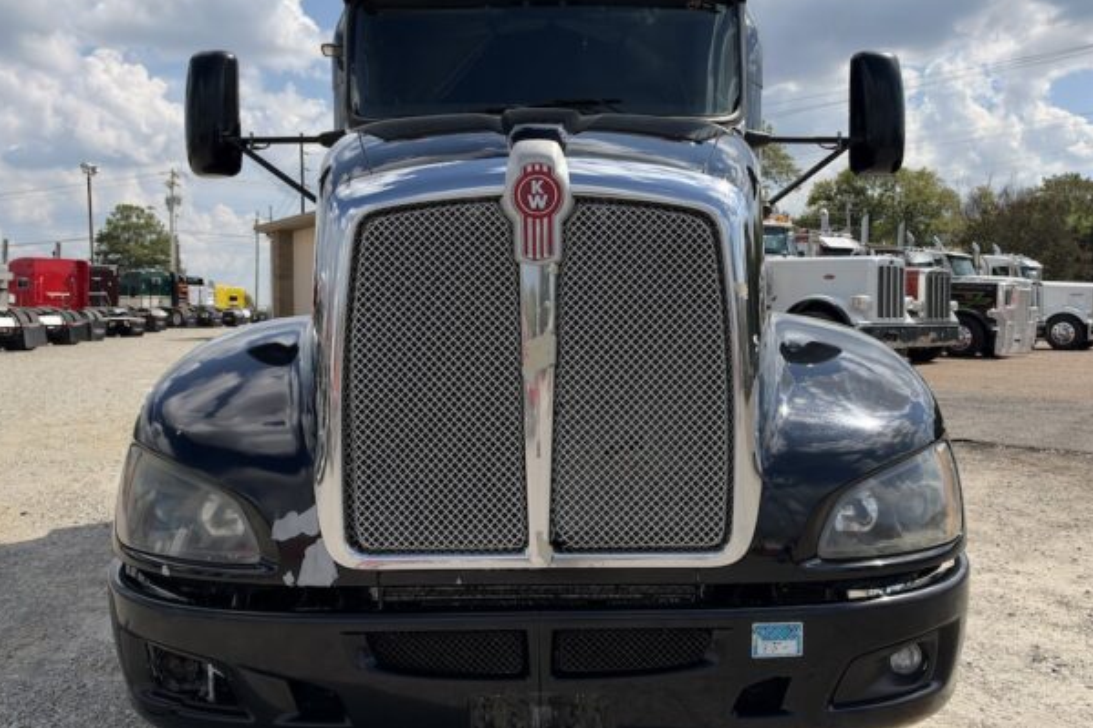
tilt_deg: +0.8
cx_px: 573
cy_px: 332
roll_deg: +0.7
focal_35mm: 32
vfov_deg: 41.1
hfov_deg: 58.7
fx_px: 971
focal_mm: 6.93
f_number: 1.8
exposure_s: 1/5587
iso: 64
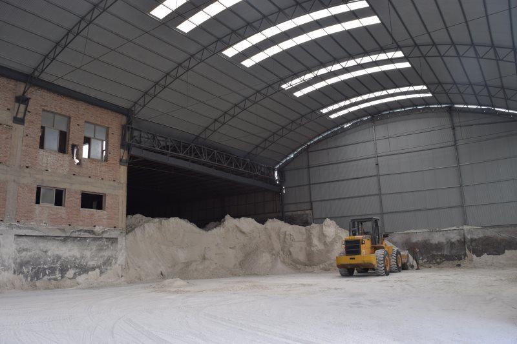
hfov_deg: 67.4
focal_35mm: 27
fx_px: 388
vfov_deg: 47.9
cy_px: 172
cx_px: 258
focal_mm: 18
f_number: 8
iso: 400
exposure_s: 1/200
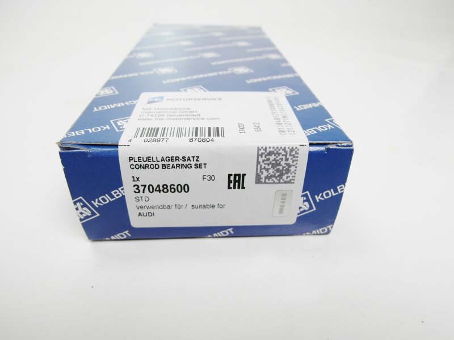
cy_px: 170
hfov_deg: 71.6
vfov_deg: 56.8
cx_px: 227
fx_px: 315
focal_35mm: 24
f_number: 3.1
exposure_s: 1/60
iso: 100
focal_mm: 5.2
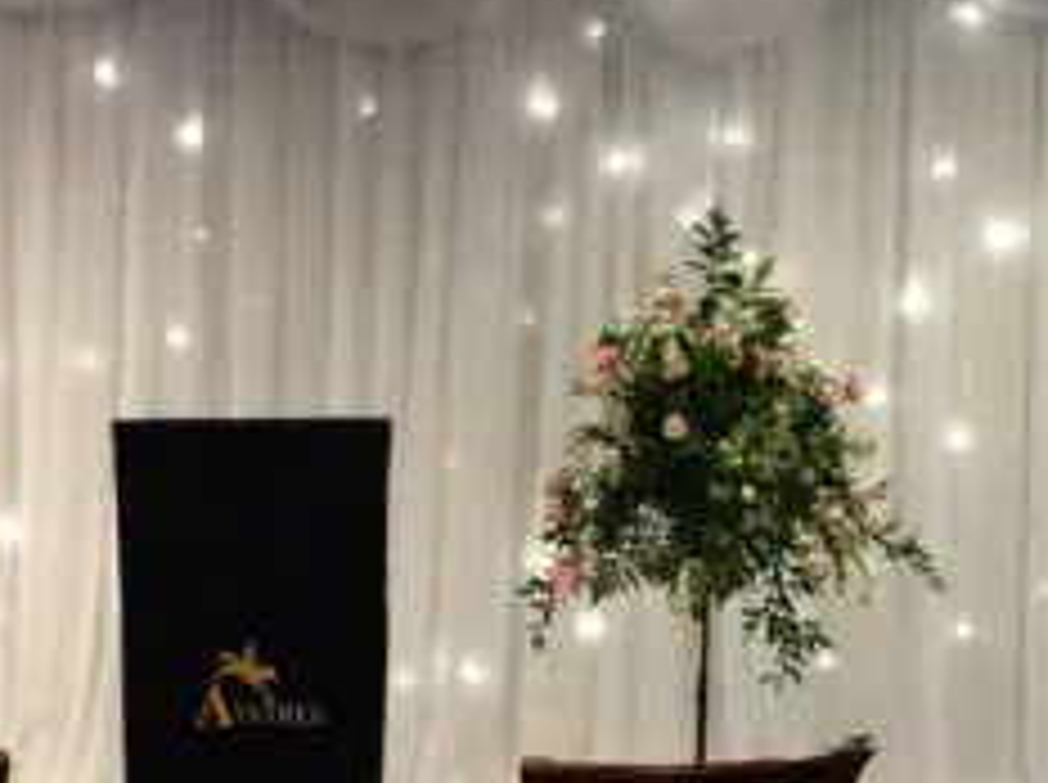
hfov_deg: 28.9
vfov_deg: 21.8
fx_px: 2025
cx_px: 378
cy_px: 464
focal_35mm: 67
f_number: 2.4
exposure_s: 1/15
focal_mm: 4.28
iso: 500
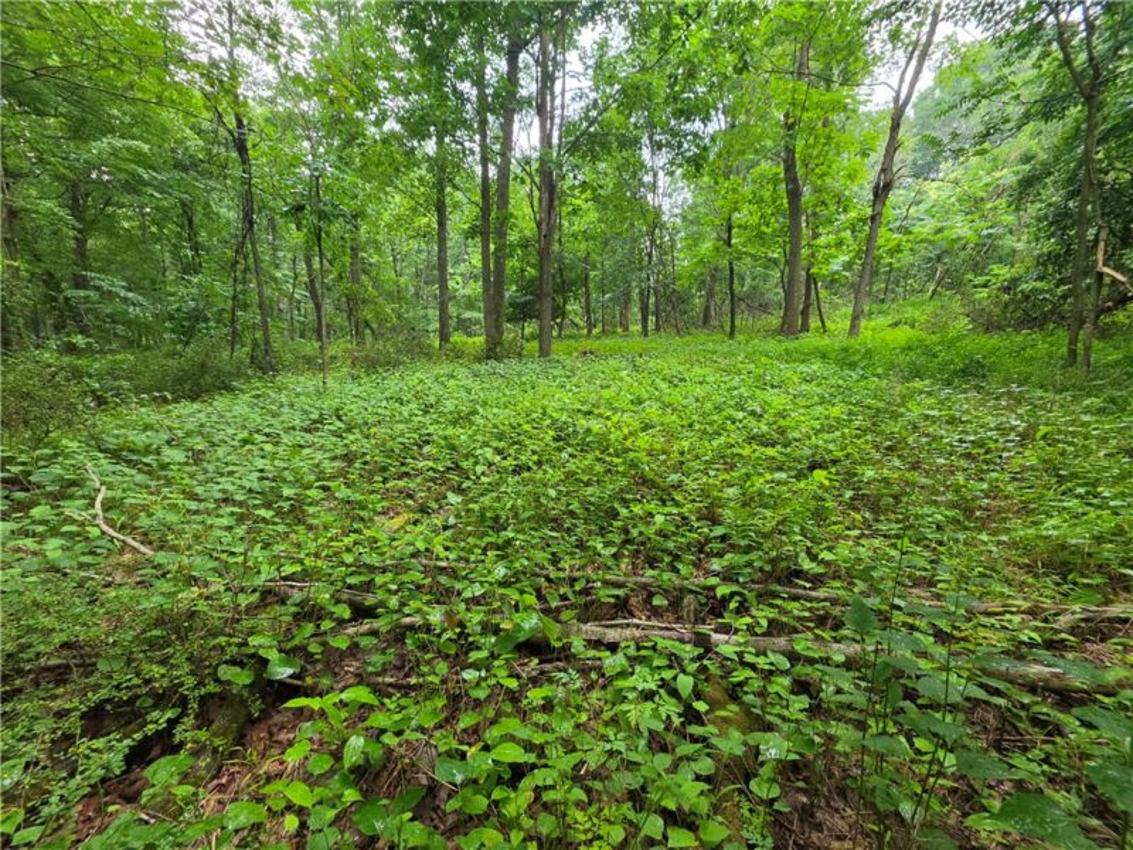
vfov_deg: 89.9
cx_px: 566
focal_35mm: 13
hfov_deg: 106.2
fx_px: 425
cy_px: 425
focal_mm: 2.2
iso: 160
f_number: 1.9
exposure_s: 1/120
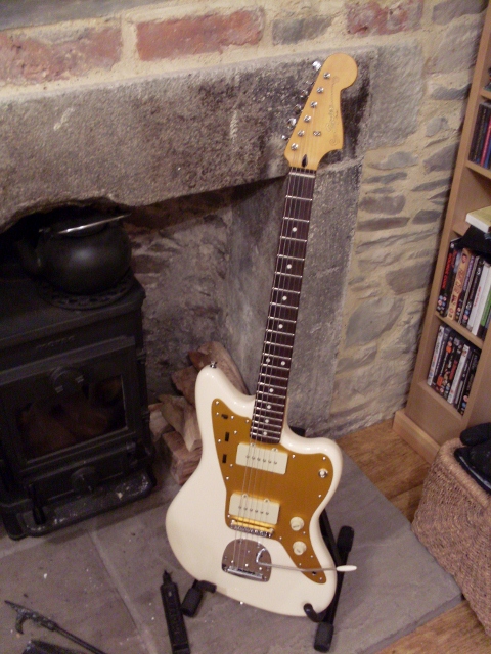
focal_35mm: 38
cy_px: 327
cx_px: 246
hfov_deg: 37.7
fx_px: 719
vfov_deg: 49.0
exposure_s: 1/8
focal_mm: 6.3
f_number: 2.8
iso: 200
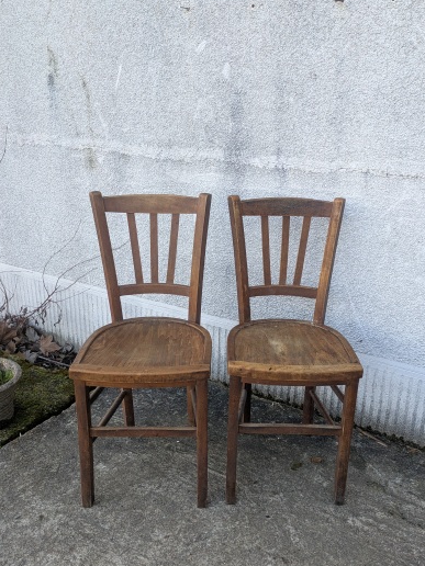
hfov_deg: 45.3
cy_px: 308
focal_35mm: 31
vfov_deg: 58.3
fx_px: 507
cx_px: 245
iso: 75
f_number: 1.89
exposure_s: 1/252
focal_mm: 5.43
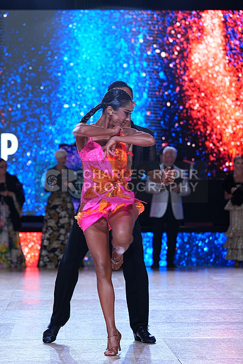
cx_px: 122
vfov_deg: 17.5
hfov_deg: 11.7
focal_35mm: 117
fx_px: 1184
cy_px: 182
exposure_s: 1/400
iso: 800
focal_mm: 117
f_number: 4
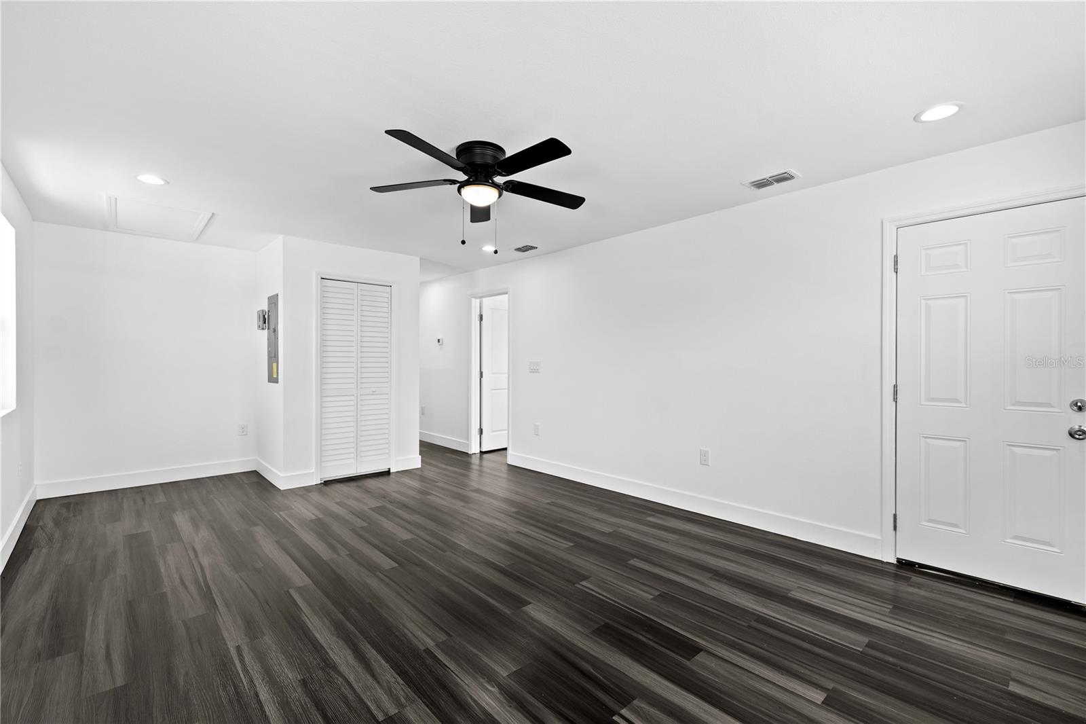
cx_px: 543
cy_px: 362
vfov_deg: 77.3
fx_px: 452
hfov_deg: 100.4
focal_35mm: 15
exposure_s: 1
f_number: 7.1
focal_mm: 10
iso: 100
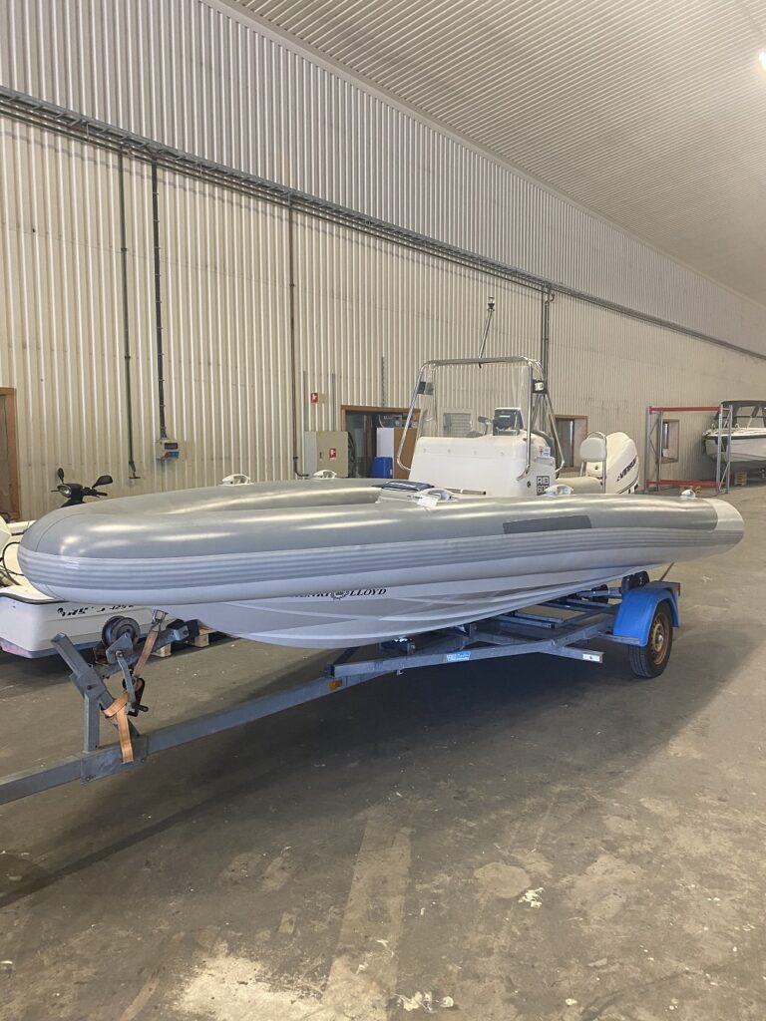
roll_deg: -0.3
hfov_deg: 53.1
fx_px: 767
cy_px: 510
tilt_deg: -3.6
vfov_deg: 67.3
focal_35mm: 26
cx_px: 383
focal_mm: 4.25
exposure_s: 1/50
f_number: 1.8
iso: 200
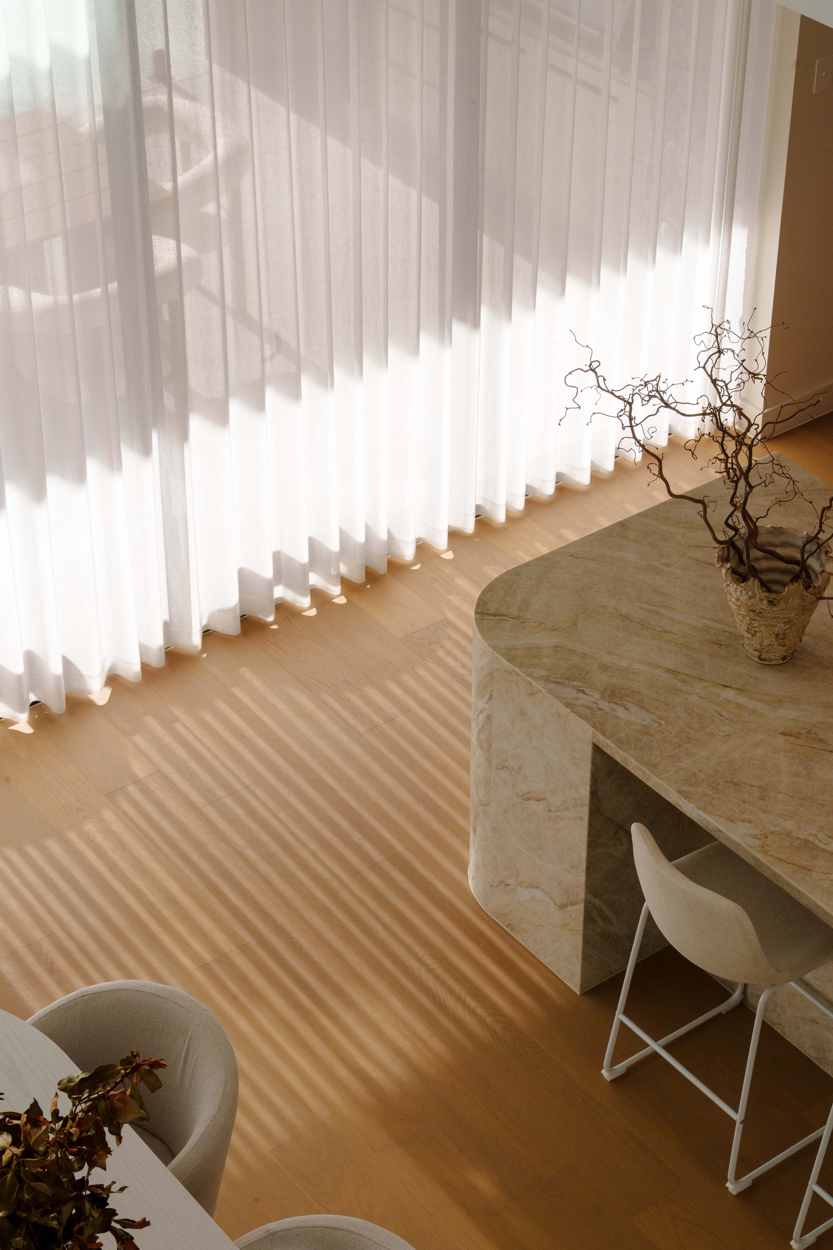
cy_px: 625
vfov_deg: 28.8
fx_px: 2429
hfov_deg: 19.5
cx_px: 416
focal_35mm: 70
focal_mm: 70
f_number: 16
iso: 1000
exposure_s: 1/250
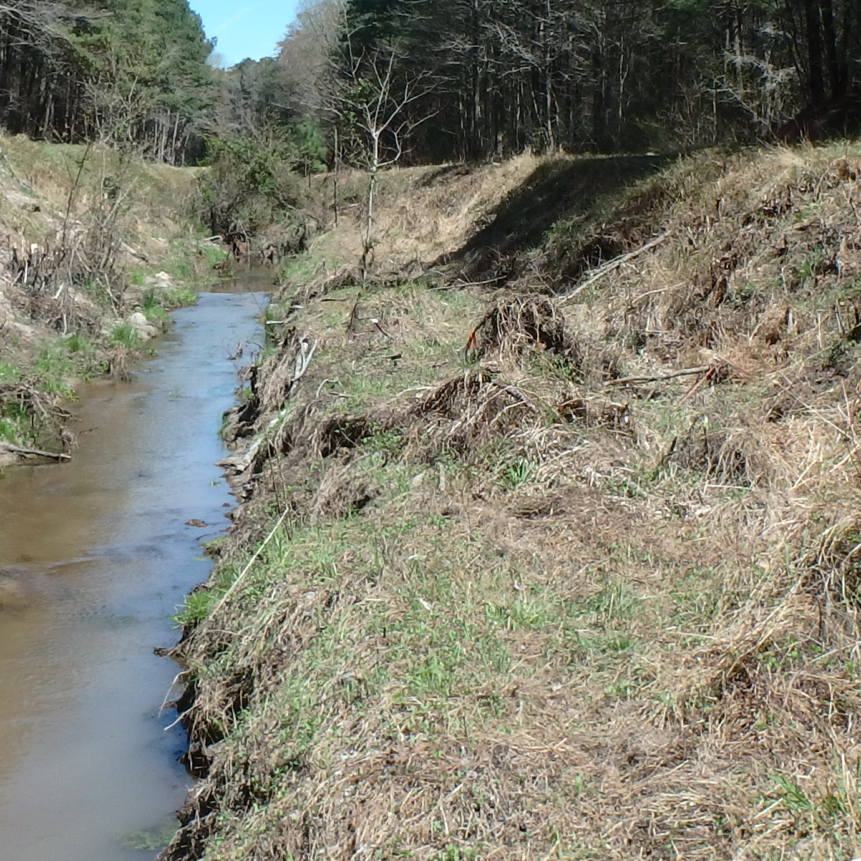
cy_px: 308
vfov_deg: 27.6
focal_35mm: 62
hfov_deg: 27.7
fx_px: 1745
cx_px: 479
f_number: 3.5
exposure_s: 1/1000
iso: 125
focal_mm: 3.7
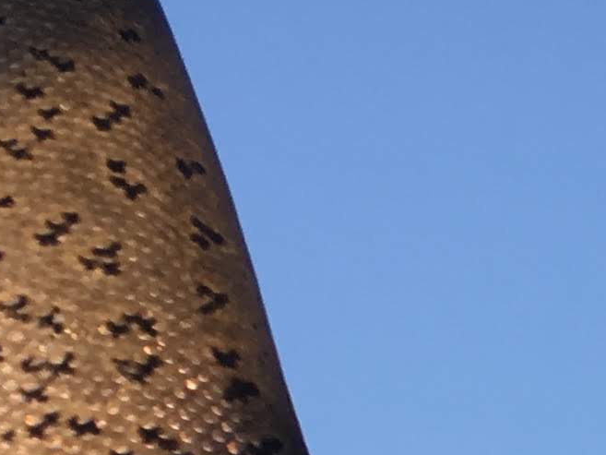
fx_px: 3117
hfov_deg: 10.5
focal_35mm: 178
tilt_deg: +17.2
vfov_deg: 8.0
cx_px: 1054
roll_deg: -0.4
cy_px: 855
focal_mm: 4.15
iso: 25
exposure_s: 1/427
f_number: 2.2
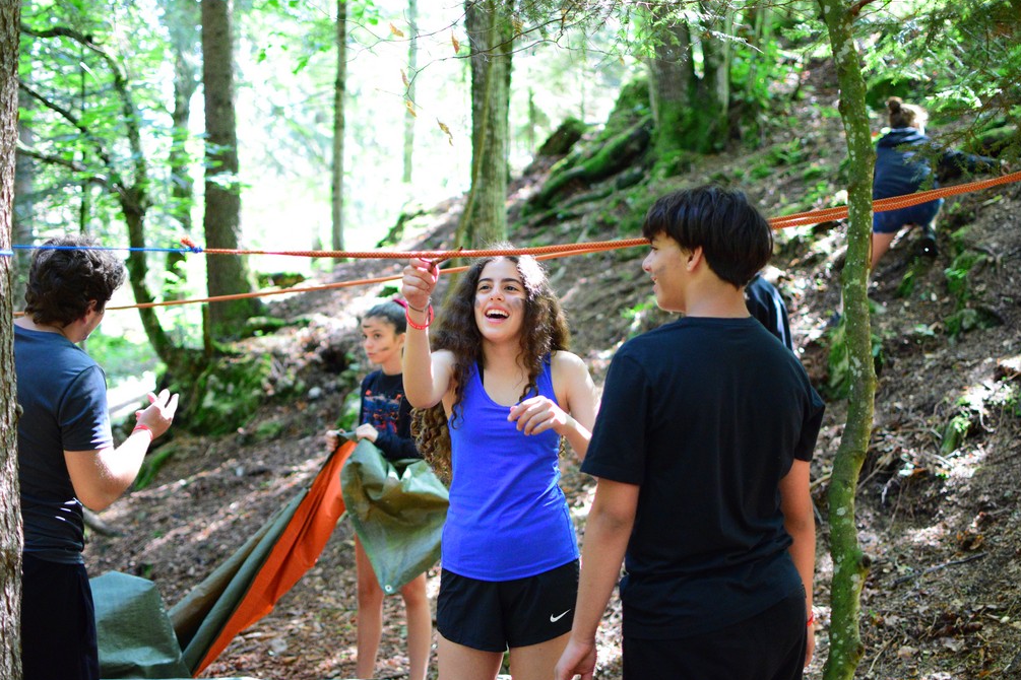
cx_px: 512
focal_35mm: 54
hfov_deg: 37.2
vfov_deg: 25.3
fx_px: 1517
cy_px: 339
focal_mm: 35
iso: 3200
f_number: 1.8
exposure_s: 1/400
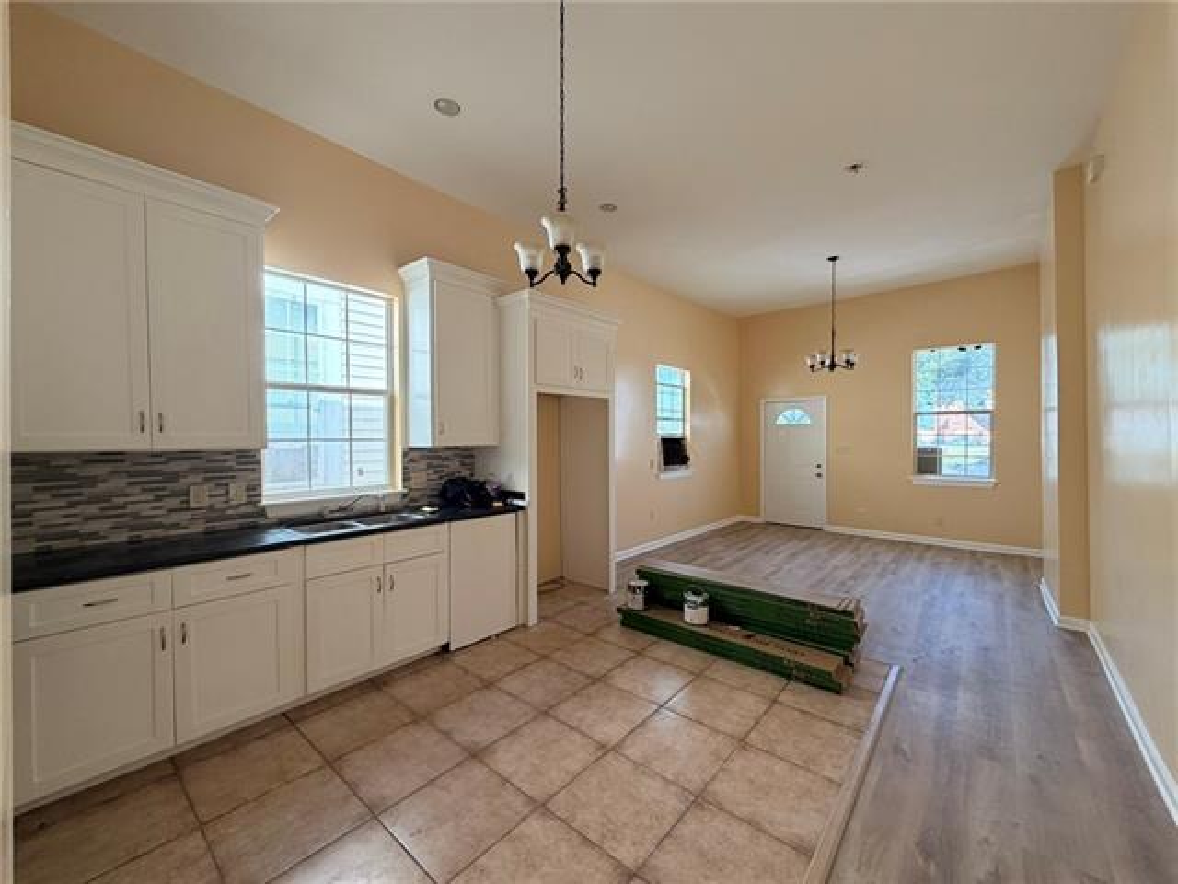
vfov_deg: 85.7
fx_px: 476
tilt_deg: -1.7
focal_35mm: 14
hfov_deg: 102.1
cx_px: 589
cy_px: 442
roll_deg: +0.0
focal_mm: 2.22
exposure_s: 1/121
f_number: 2.2
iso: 160
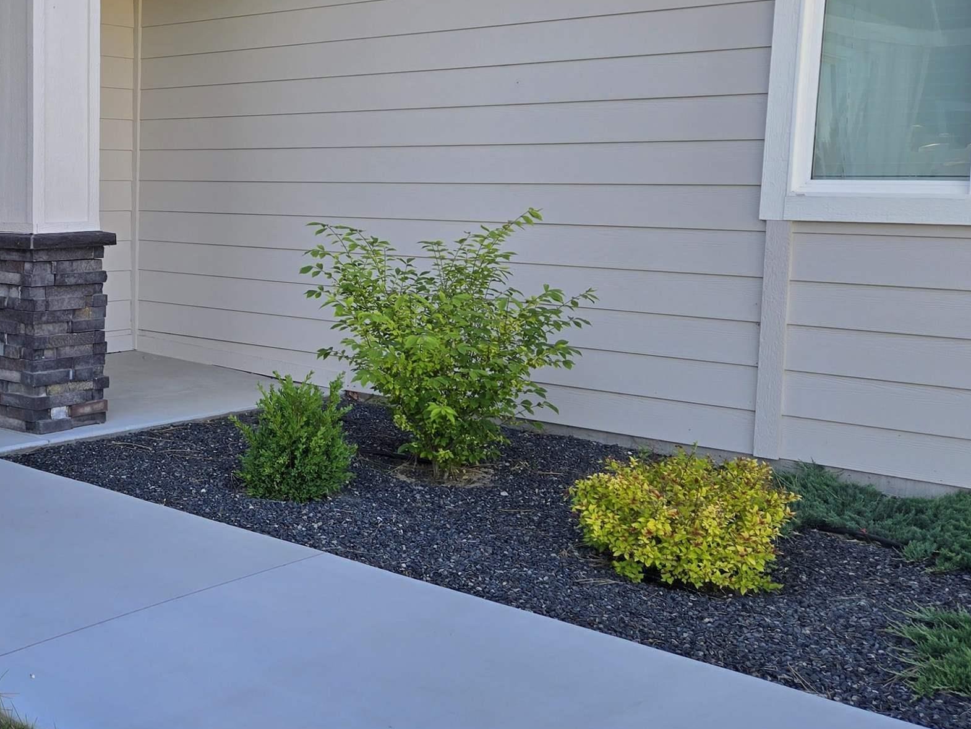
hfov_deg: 39.3
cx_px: 114
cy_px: 281
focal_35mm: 45
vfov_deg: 32.1
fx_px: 1262
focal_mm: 5.4
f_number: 1.8
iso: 25
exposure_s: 1/533
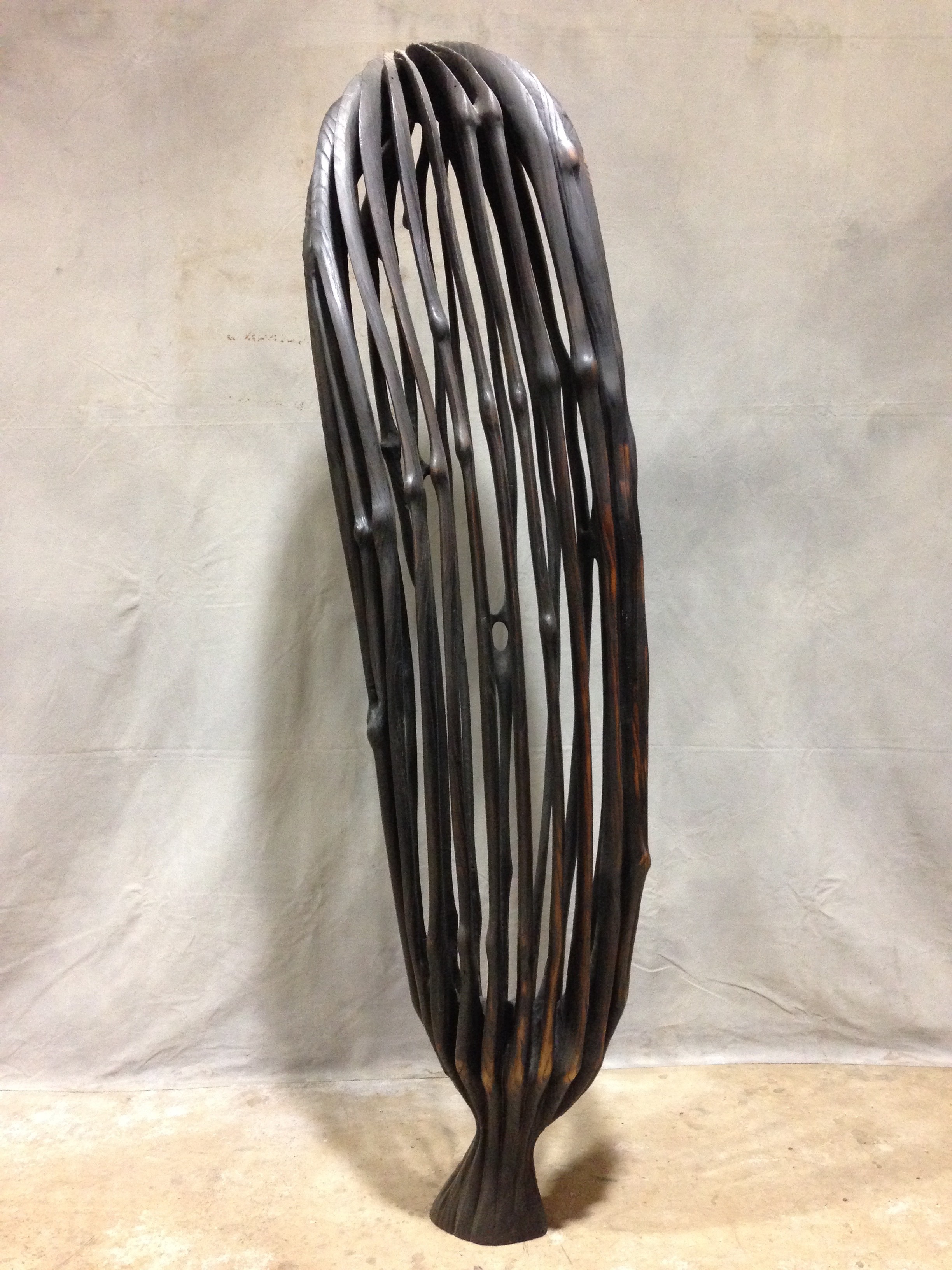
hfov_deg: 42.9
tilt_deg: -7.1
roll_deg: +0.8
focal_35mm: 33
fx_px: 1210
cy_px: 635
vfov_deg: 55.4
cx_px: 476
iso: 320
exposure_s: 1/20
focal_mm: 4.12
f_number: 2.4
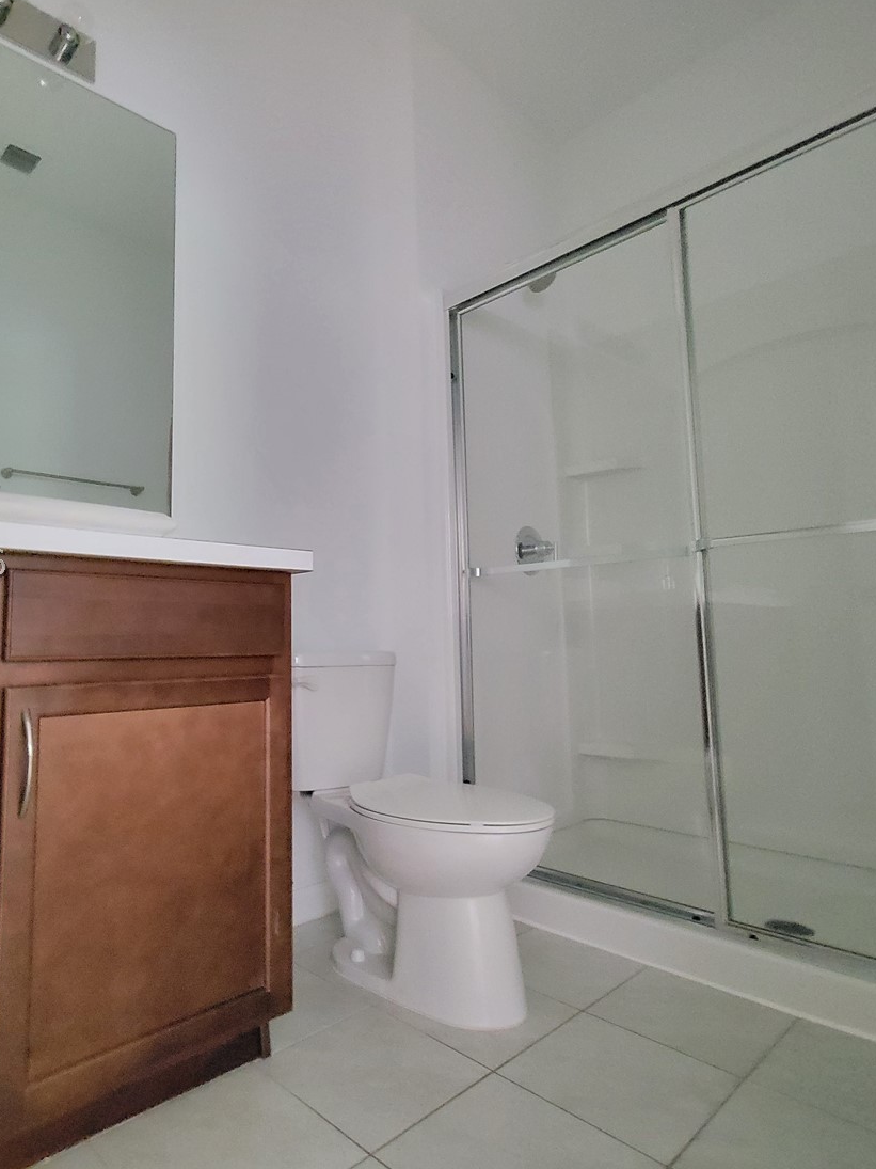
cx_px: 334
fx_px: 641
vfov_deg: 84.6
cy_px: 563
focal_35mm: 19
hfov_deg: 67.7
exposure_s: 1/15
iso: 2500
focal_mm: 2.2
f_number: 2.2
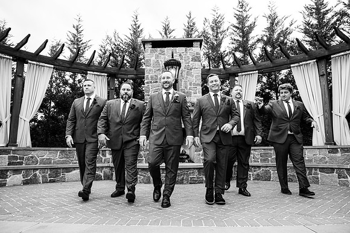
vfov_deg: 50.5
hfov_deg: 70.7
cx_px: 175
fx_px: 247
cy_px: 117
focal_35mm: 25
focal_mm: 24
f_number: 4.5
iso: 400
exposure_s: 1/250
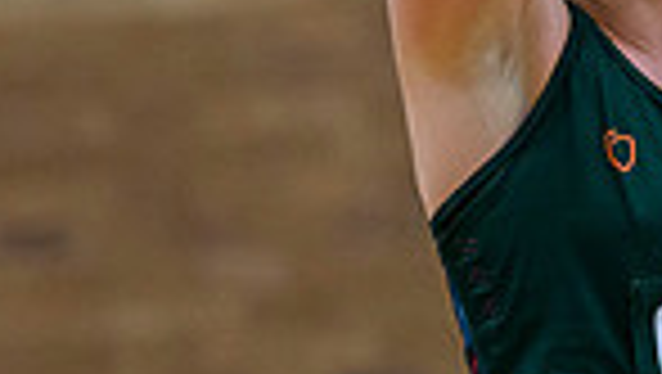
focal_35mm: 941
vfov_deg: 1.3
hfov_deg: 2.3
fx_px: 16533
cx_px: 692
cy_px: 376
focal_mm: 145
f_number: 2.8
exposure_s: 1/1000
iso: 4000
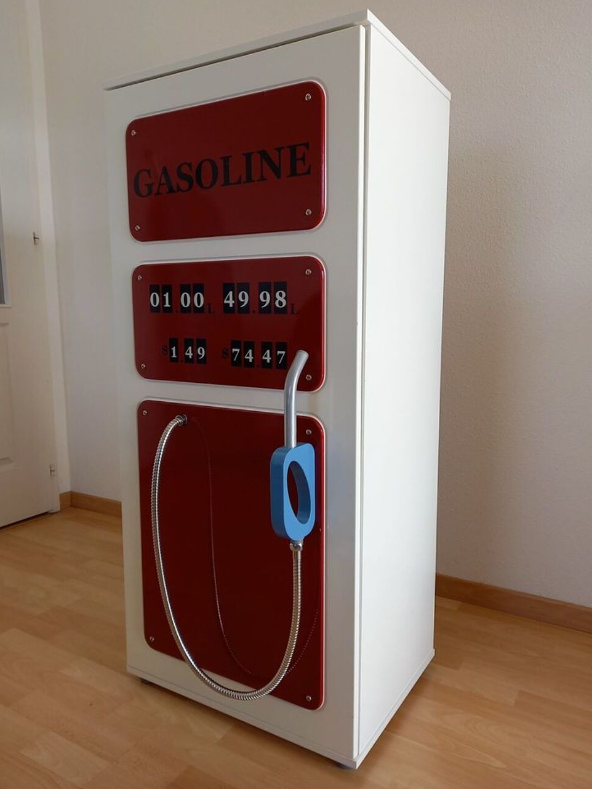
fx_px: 593
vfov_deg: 67.3
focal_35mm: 26
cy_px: 388
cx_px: 305
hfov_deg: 53.1
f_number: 1.8
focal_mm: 4.65
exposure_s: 1/100
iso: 80
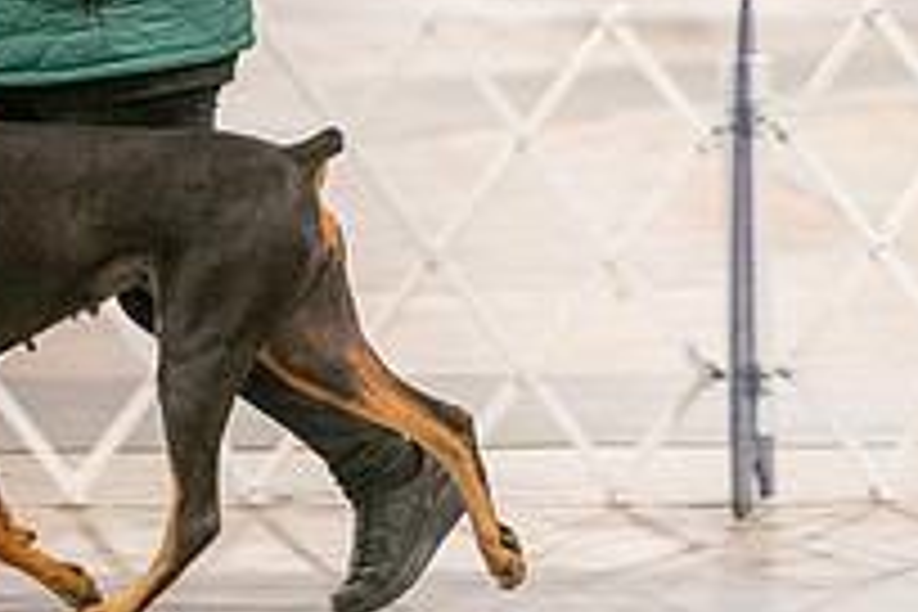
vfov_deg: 3.0
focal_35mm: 460
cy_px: -20
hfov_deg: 4.5
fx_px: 11729
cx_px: -58
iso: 6400
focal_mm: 162
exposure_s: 1/250
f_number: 3.2
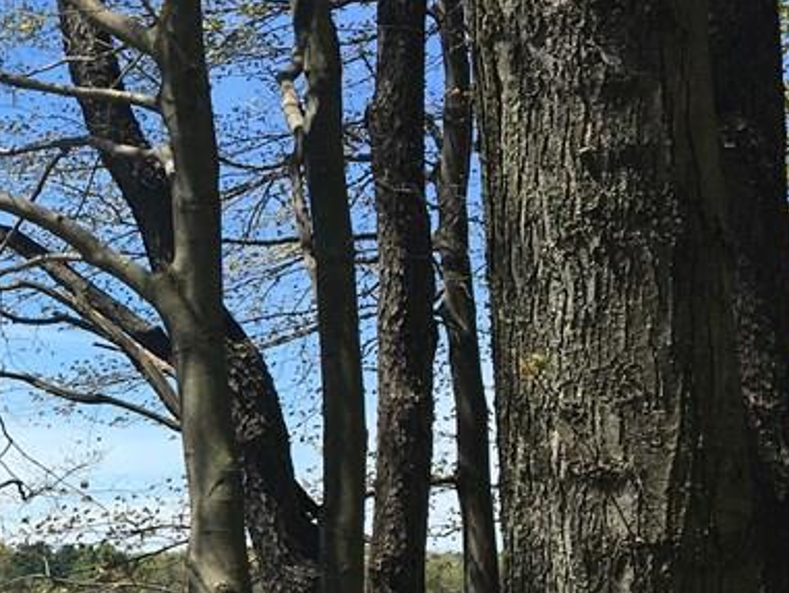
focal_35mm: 78
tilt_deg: +0.6
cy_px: 529
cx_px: -54
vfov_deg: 18.6
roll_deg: +0.7
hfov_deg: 23.6
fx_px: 1778
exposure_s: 1/1326
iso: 25
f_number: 2.2
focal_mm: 4.15
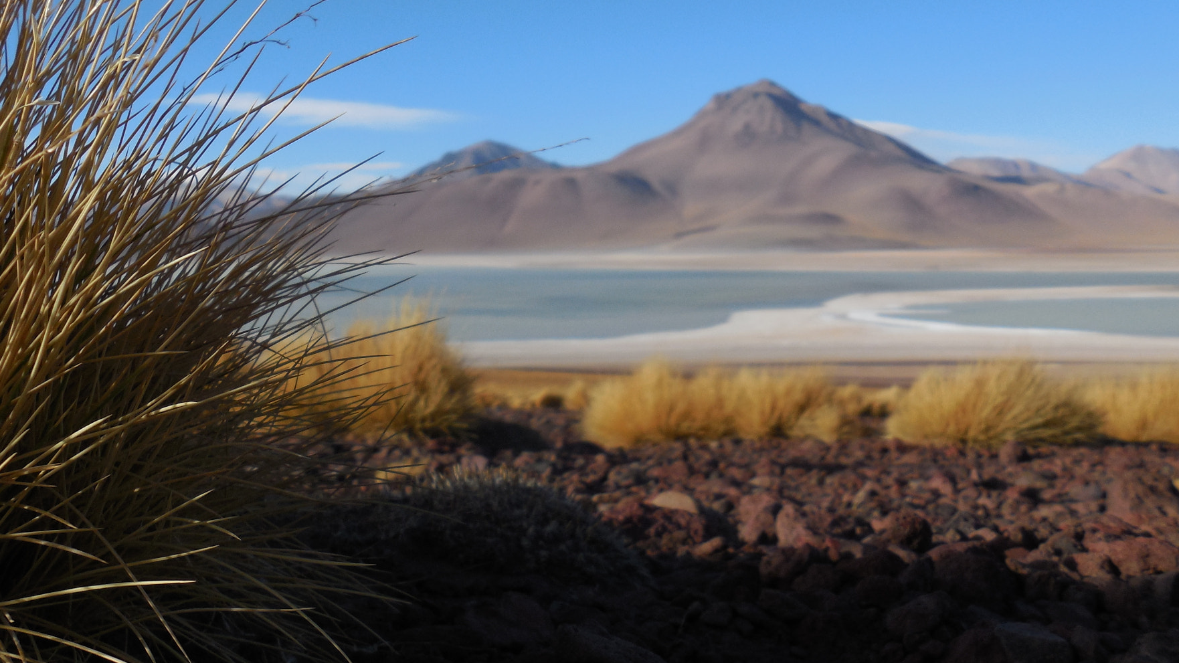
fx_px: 1188
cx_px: 498
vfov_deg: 31.1
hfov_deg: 52.6
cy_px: 385
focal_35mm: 38
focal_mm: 5.3
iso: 125
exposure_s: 1/1250
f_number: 3.8
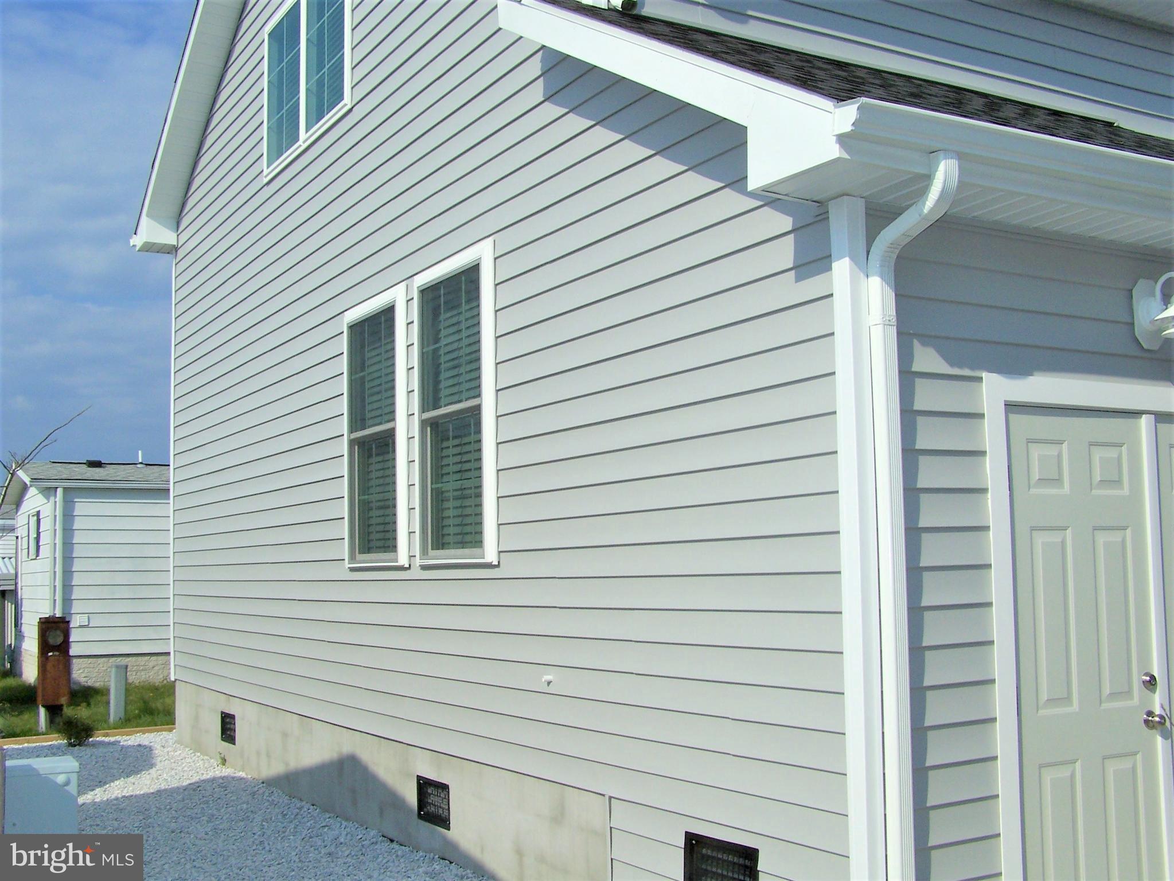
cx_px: 587
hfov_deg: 49.0
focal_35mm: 38
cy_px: 440
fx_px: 1289
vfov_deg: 37.7
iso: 80
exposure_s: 1/1500
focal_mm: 6.3
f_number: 5.6
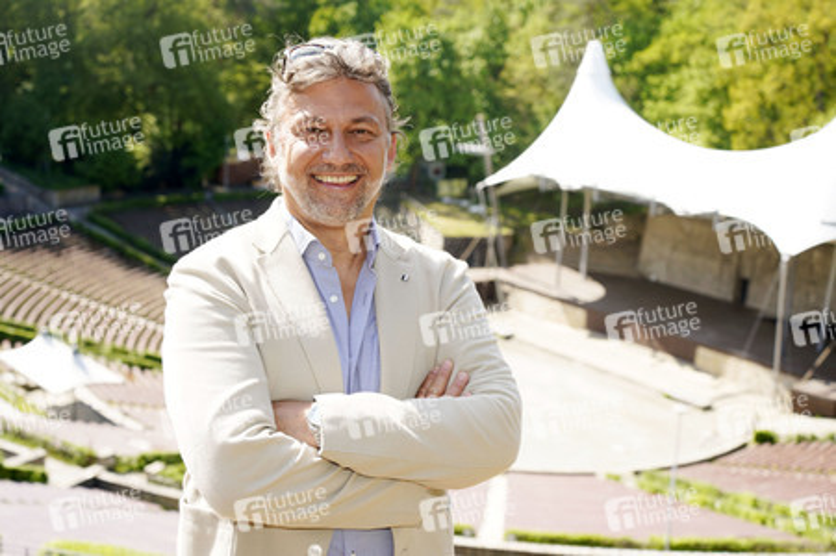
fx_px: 1044
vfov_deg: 29.8
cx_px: 418
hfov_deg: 43.6
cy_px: 278
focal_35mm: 45
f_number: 4.5
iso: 100
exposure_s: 1/250
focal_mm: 45
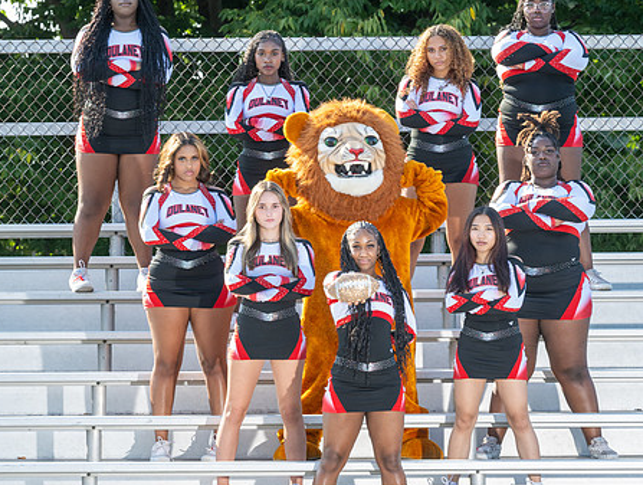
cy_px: 240
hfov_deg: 9.7
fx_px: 3778
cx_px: 364
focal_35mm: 203
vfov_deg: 7.3
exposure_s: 1/200
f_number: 5.6
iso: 200
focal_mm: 125
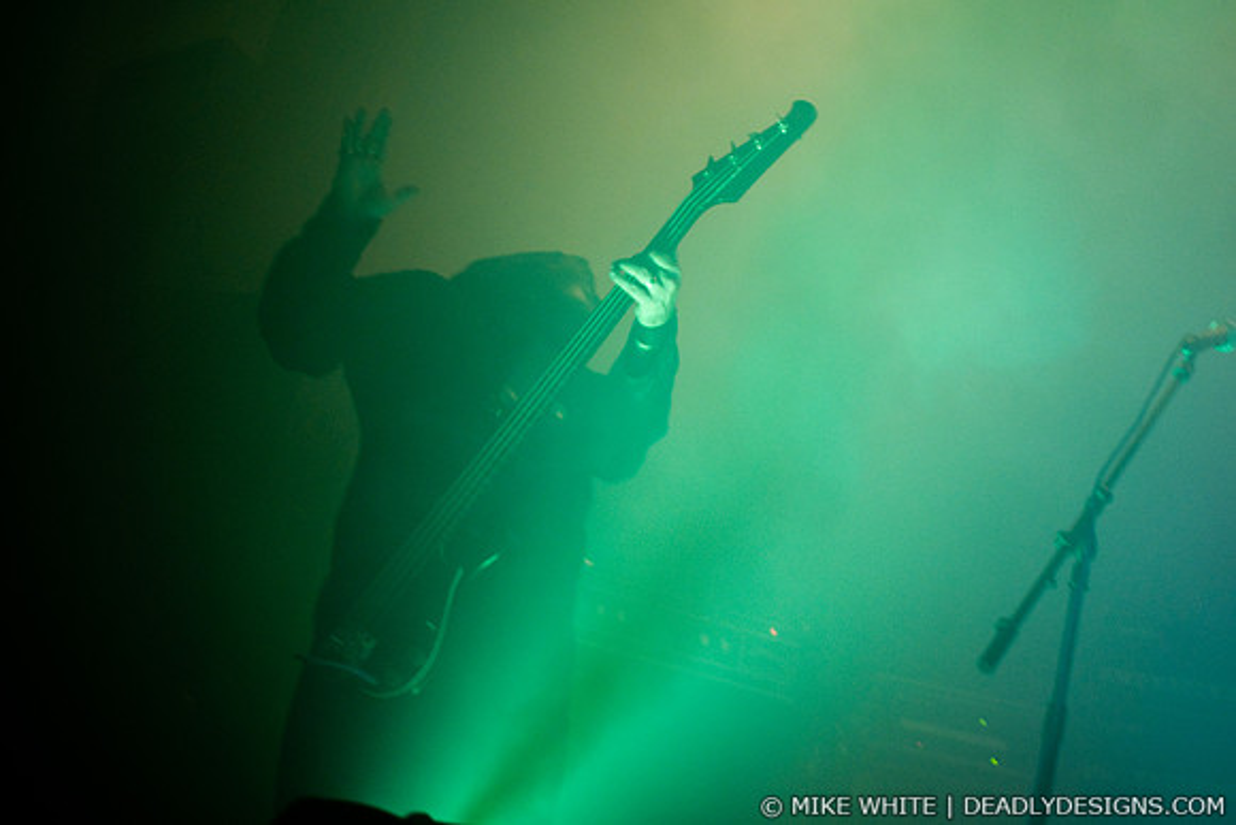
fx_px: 1545
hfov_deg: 43.6
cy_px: 412
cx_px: 618
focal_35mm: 45
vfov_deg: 29.9
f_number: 1.4
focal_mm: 30
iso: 1000
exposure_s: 1/30
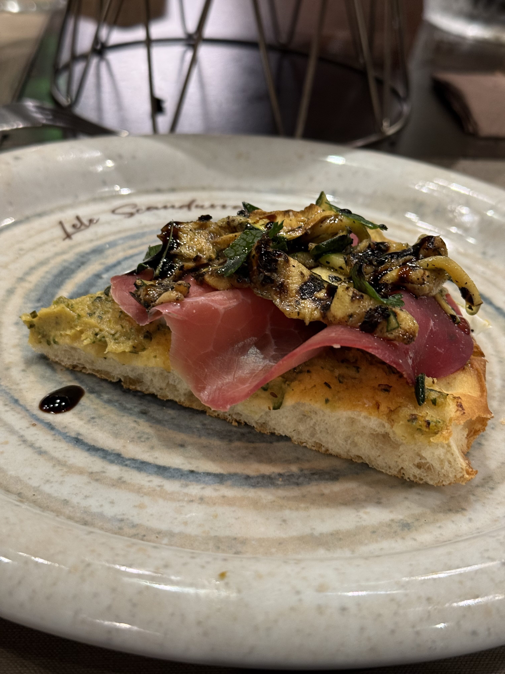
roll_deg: -4.3
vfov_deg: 39.7
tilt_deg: -31.2
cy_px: 337
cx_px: 252
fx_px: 934
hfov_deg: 30.3
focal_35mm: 48
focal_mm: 6.76
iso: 160
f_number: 1.78
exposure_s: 1/50
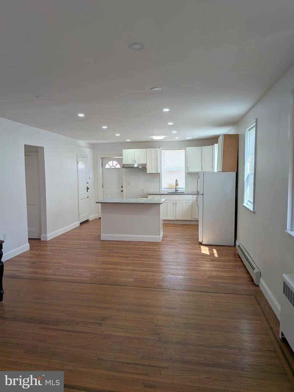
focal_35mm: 24
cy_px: 196
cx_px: 147
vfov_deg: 71.6
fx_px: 272
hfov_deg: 56.8
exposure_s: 1/906
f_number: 1.7
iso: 28
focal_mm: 4.53
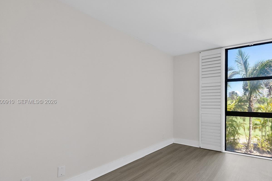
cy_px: 102
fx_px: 151
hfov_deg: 82.7
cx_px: 167
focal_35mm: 20
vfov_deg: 61.7
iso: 800
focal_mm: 10
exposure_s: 1/125
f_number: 8
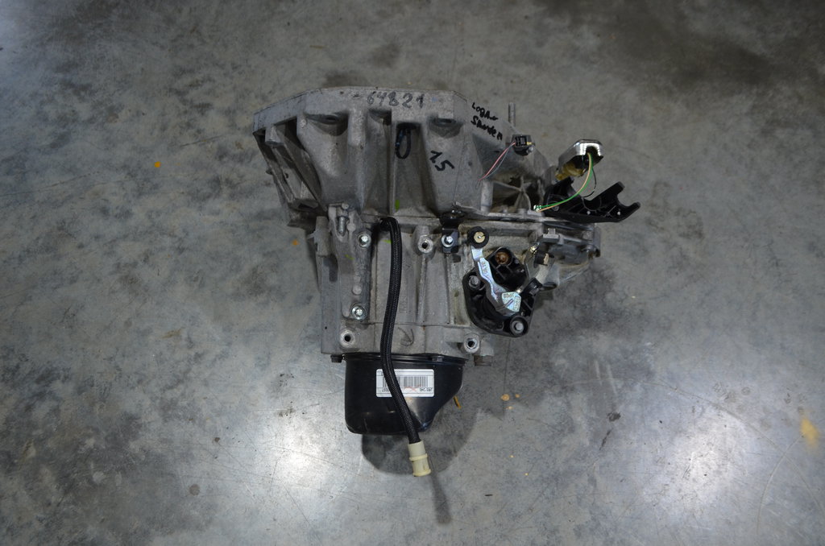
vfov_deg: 43.4
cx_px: 412
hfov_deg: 62.0
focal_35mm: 30
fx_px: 686
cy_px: 273
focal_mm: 20
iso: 450
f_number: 4
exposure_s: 1/60
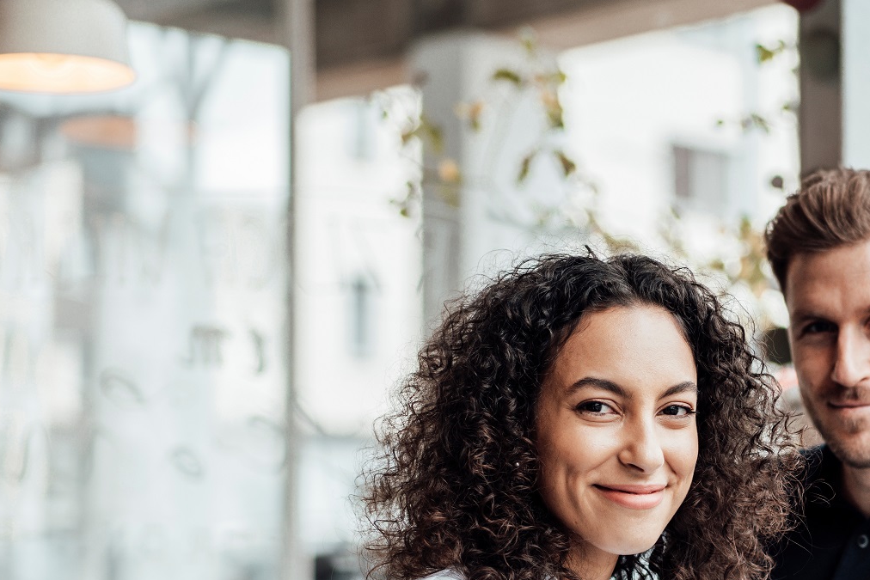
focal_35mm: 108
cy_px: 555
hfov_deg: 18.7
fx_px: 2610
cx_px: 740
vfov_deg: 12.6
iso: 200
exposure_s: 1/320
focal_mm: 55
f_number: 2
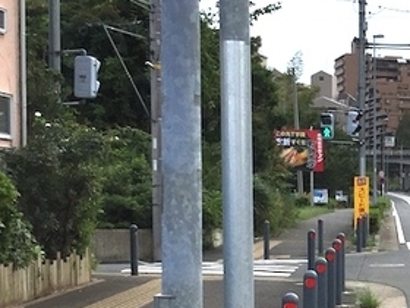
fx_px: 1255
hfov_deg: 17.0
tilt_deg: -2.7
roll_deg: -0.8
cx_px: 592
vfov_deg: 13.8
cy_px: 283
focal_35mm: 106
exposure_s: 1/1721
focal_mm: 4.15
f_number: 2.2
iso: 32
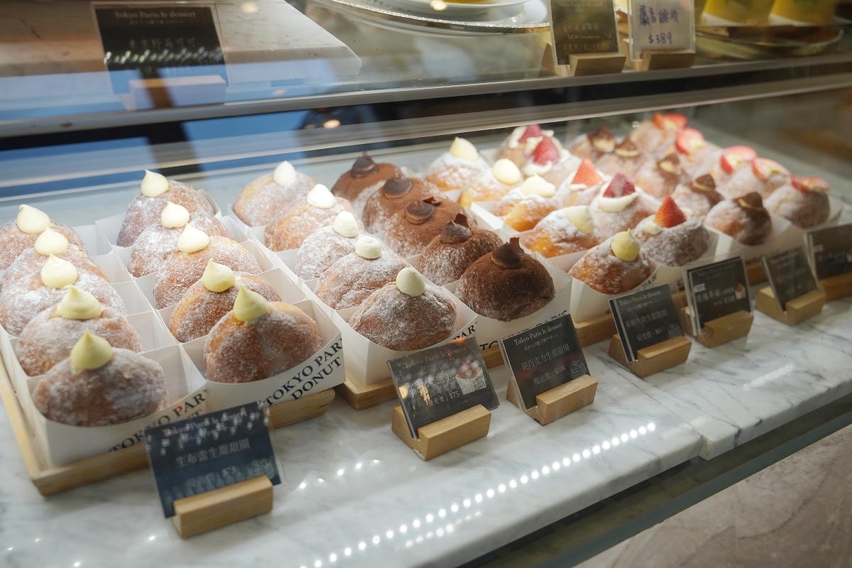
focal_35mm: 35
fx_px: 828
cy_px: 284
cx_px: 426
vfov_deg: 37.9
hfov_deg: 54.4
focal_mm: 35
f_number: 4
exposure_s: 1/160
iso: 320
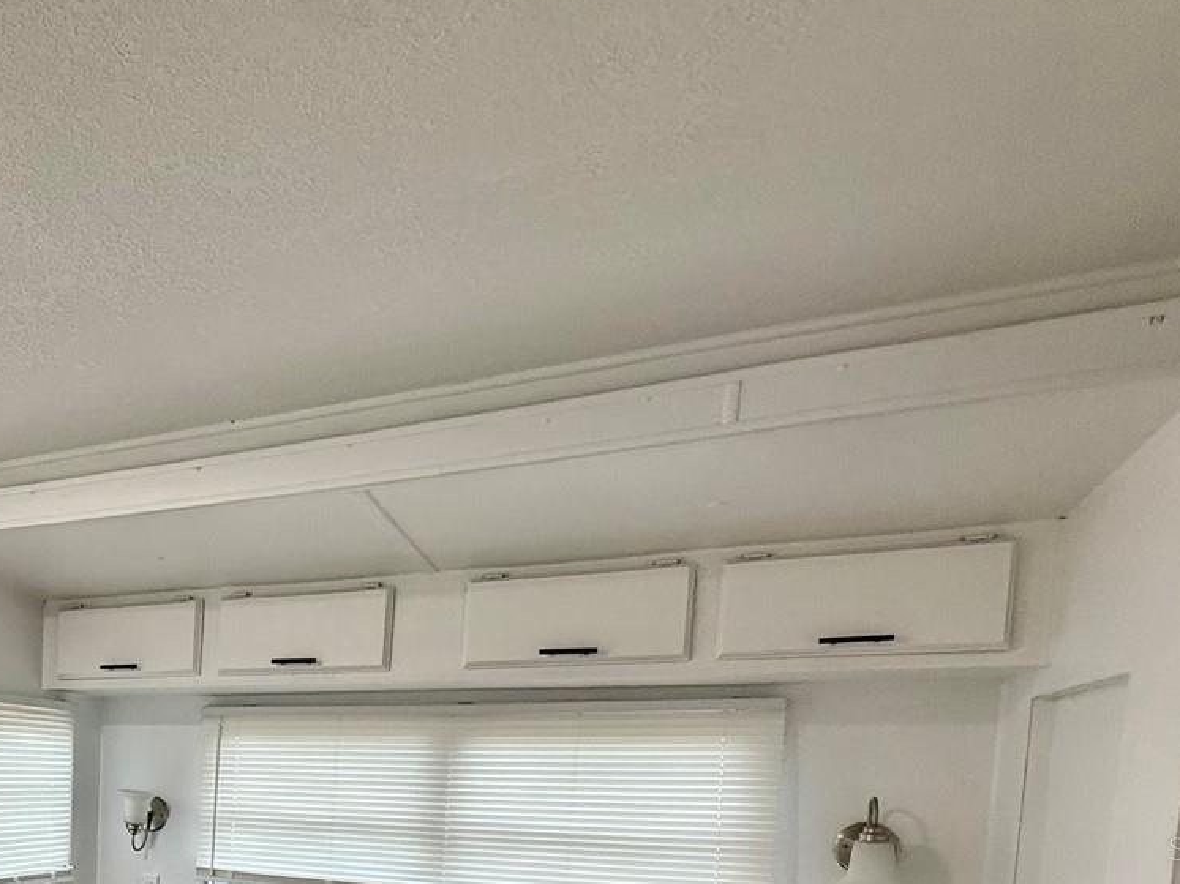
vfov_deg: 41.7
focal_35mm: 30
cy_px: 848
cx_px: 54
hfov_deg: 50.8
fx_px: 1022
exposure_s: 1/120
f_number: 2.2
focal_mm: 2.22
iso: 160
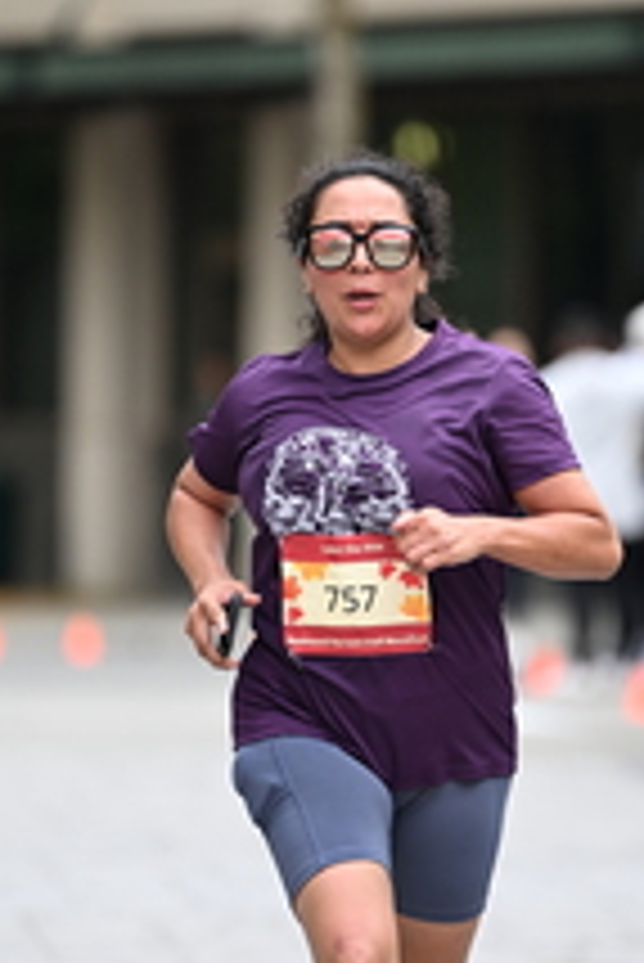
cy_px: 490
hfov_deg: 2.7
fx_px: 13796
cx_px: 336
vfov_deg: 4.0
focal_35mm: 515
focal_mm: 200
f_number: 2.8
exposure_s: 1/2000
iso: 640
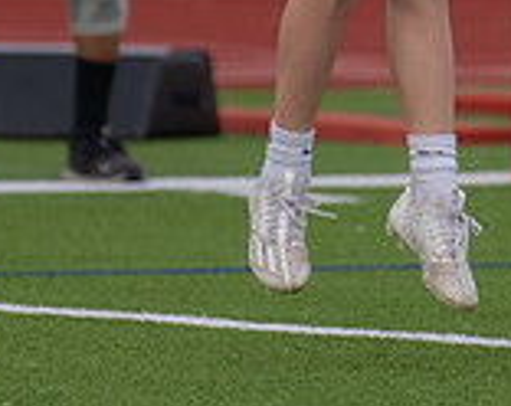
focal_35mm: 1218
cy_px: -98
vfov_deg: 1.3
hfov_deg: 1.6
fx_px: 18375
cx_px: 445
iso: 100
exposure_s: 1/1600
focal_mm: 191
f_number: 2.8
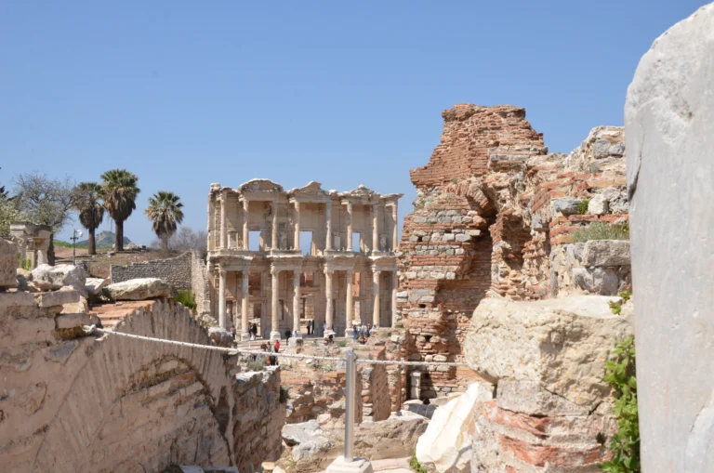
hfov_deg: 49.6
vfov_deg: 34.1
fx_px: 772
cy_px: 236
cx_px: 357
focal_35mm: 39
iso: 400
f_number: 11
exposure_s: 1/500
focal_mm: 26
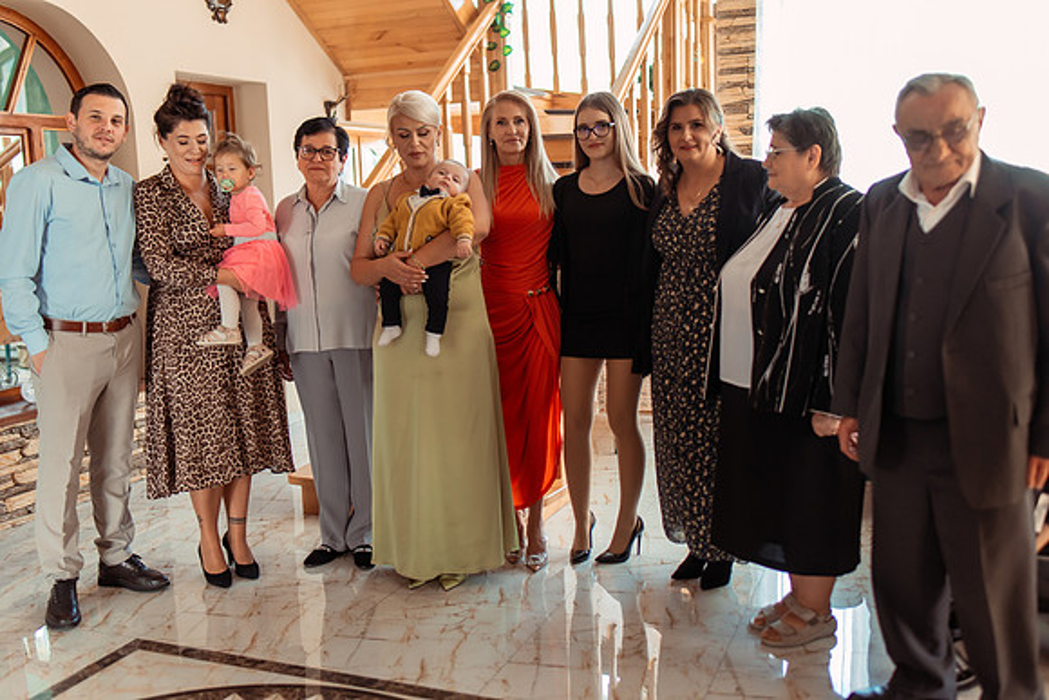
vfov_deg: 37.9
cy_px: 350
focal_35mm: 35
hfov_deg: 54.4
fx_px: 1020
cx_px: 524
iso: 1000
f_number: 2.2
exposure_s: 1/160
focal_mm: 35
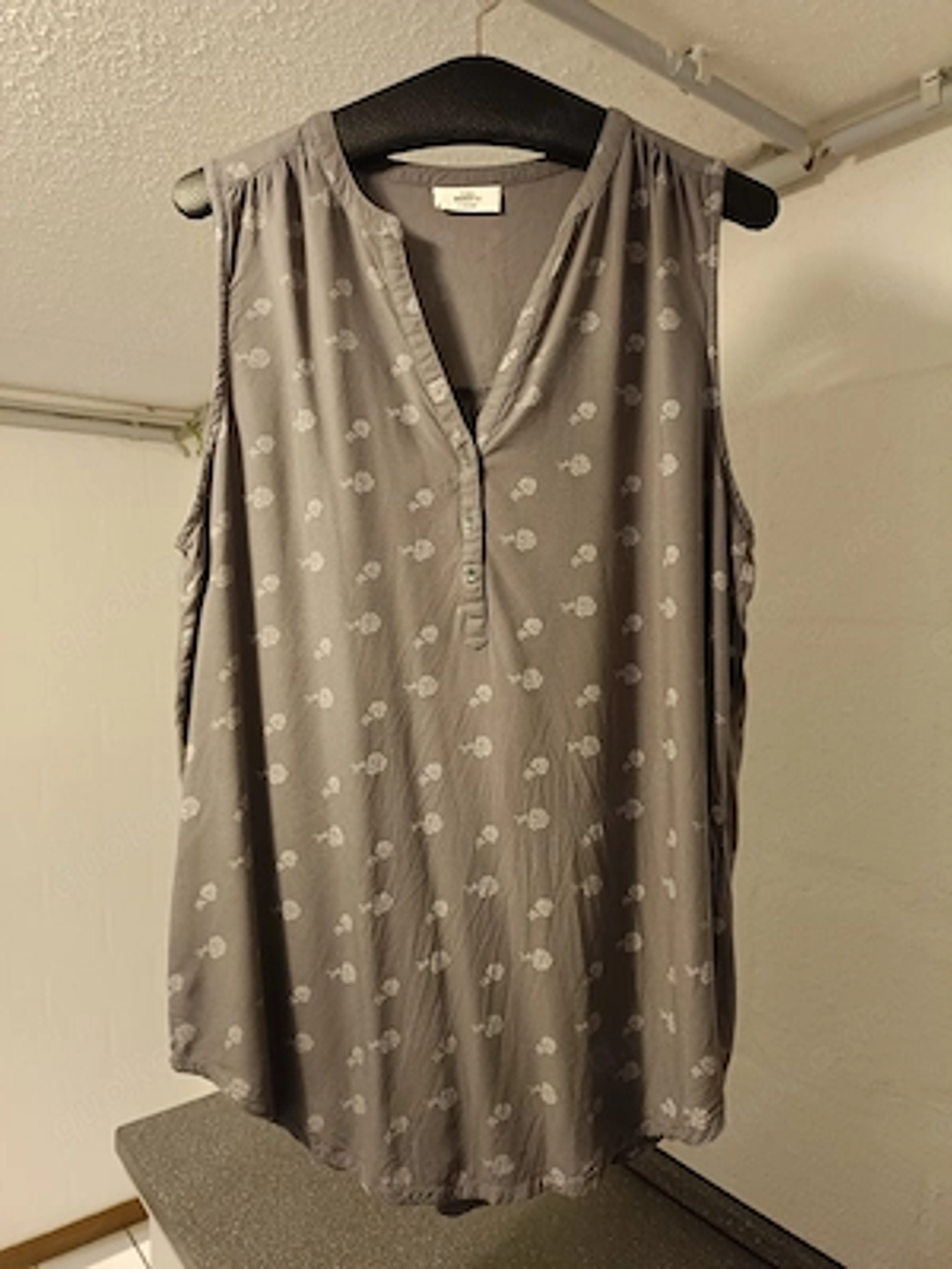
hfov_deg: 56.8
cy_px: 634
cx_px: 476
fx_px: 880
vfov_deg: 71.6
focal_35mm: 24
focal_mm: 5.59
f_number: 1.88
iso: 1083
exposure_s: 1/25
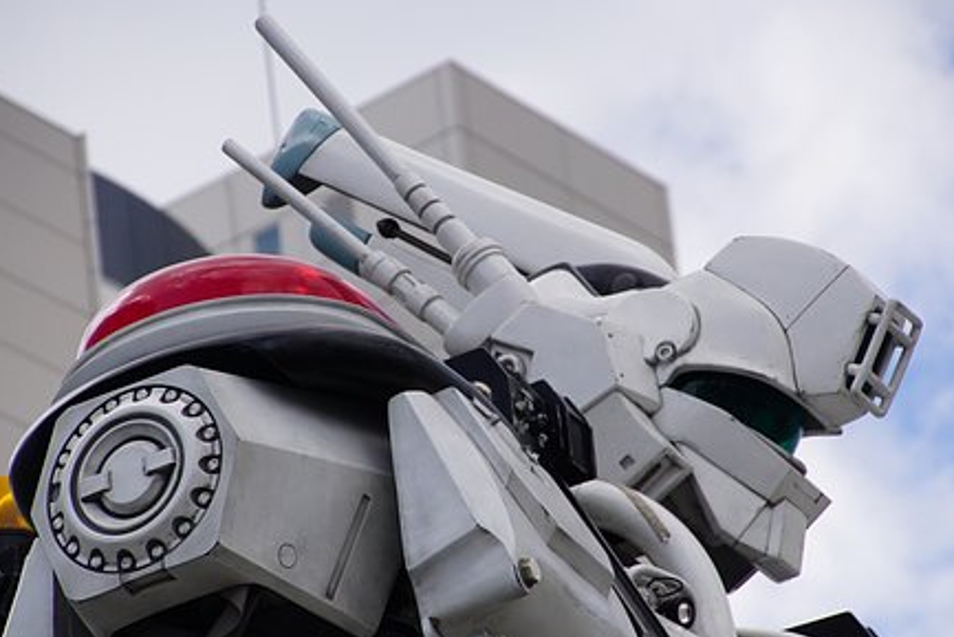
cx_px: 502
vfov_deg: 5.2
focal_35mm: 266
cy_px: 359
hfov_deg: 7.7
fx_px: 7051
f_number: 6.3
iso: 400
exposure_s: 1/1600
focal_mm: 150
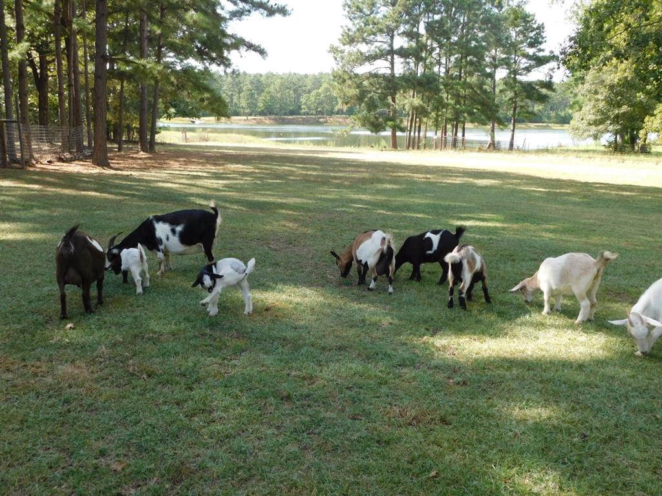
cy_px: 248
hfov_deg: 51.4
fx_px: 688
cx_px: 331
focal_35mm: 36
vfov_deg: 39.7
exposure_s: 1/200
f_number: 3.5
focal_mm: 6.3
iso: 125
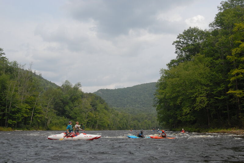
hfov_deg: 46.4
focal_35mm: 42
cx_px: 122
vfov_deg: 32.0
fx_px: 285
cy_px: 82
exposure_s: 1/400
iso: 250
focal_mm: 28
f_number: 10
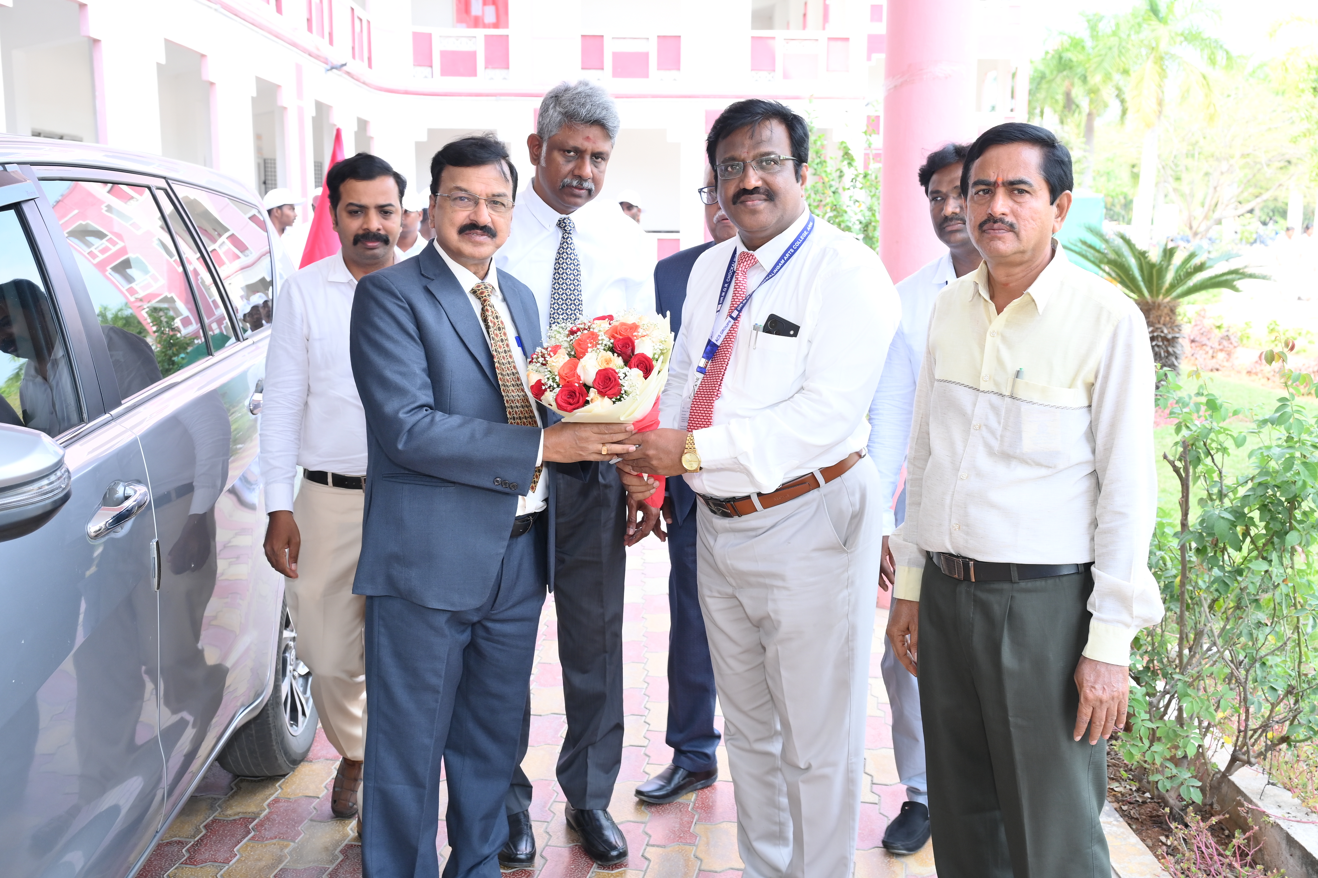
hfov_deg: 54.4
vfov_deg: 37.8
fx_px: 1281
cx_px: 659
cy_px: 439
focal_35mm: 35
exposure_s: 1/125
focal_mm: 35
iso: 500
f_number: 6.3
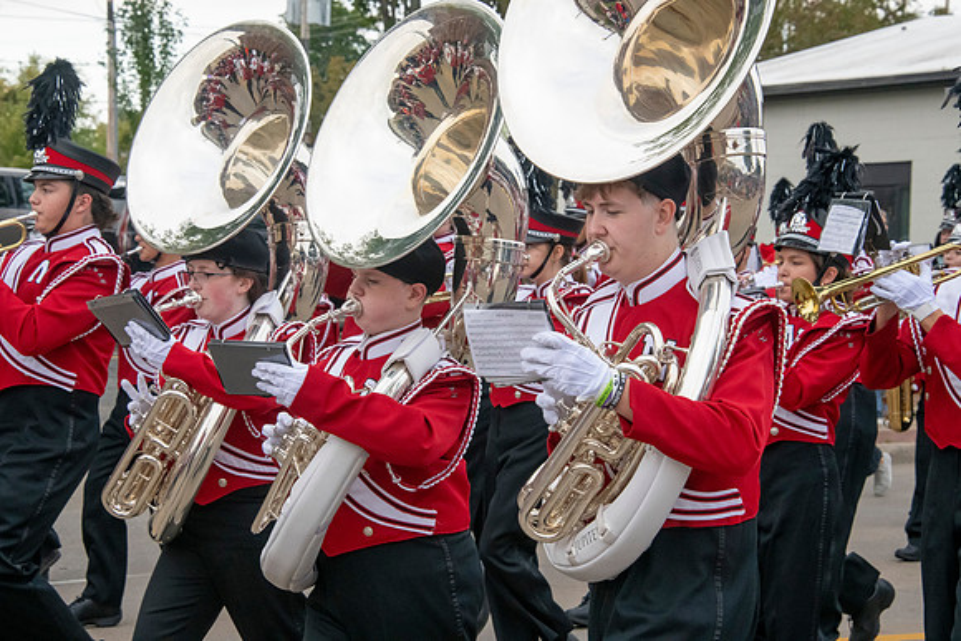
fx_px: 2670
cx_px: 480
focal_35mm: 100
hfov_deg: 20.4
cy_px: 320
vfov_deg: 13.7
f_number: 11
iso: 3200
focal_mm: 100
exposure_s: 1/640
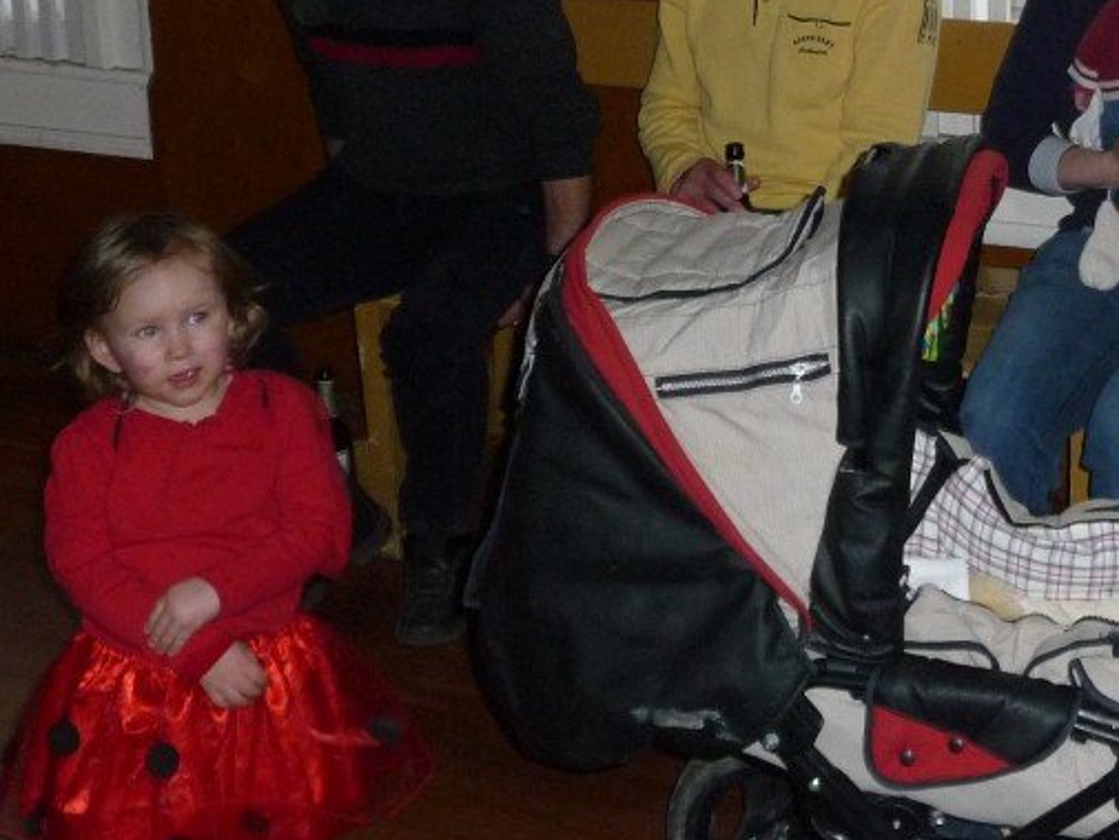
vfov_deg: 19.7
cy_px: 31
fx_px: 2360
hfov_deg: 25.5
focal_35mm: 73
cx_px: 1081
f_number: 3.7
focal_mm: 6
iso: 320
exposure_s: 1/30
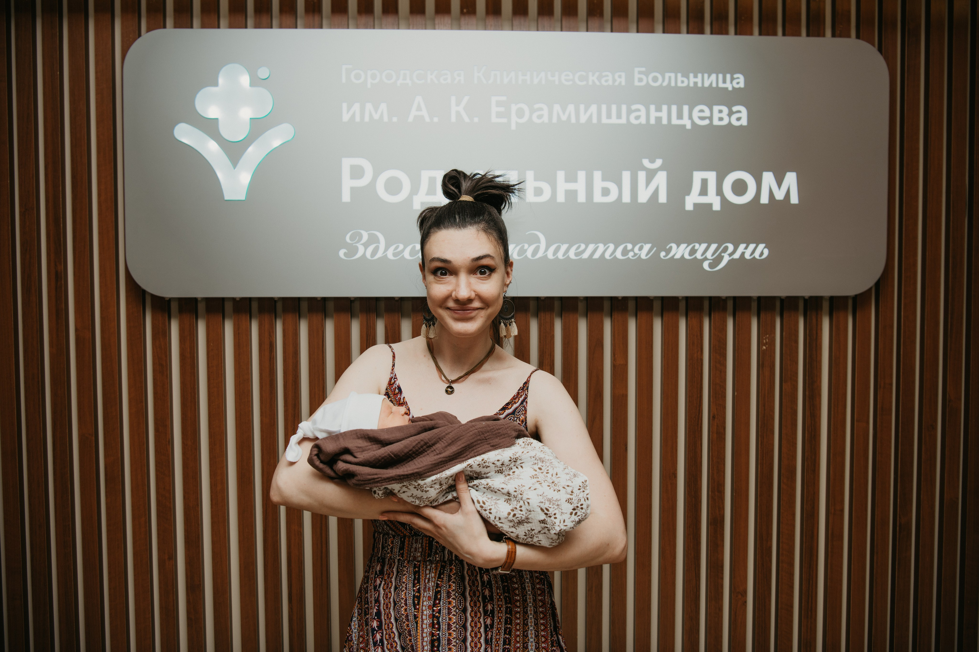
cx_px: 490
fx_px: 801
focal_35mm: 29
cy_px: 326
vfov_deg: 44.4
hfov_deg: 62.9
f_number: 4
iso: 160
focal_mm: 29
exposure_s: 1/160
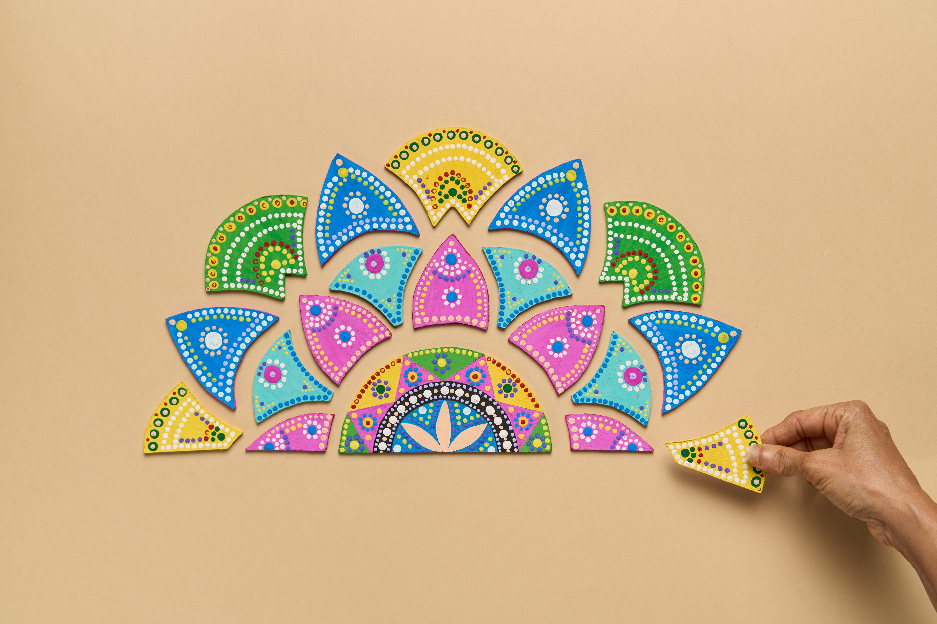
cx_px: 468
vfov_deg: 27.5
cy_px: 312
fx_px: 1275
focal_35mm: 49
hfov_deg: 40.3
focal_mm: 49
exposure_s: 1/125
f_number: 9
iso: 100
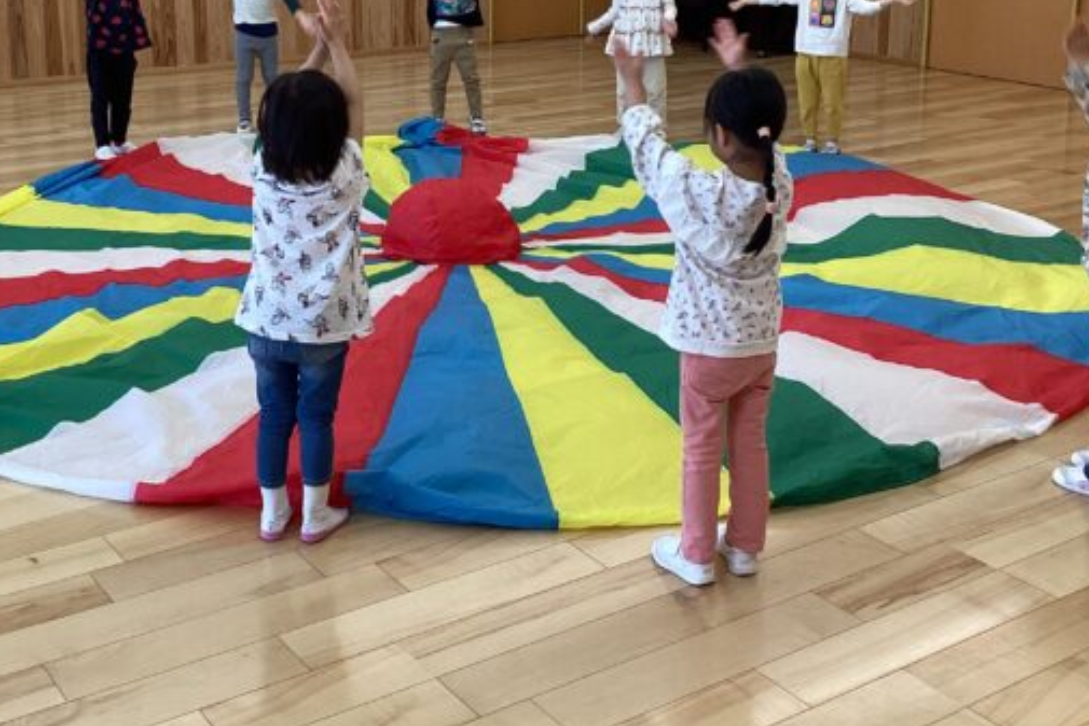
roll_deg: +0.0
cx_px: 496
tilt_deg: -11.7
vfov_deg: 26.9
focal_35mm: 49
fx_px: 1483
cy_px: 127
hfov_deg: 40.3
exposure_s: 1/60
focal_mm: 3.3
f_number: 2.4
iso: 64
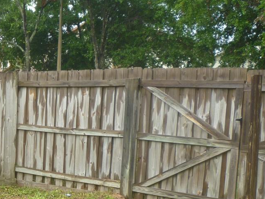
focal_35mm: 72
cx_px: -31
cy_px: 159
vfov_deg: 20.2
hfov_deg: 25.0
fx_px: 551
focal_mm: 5.2
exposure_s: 1/100
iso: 100
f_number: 3.3
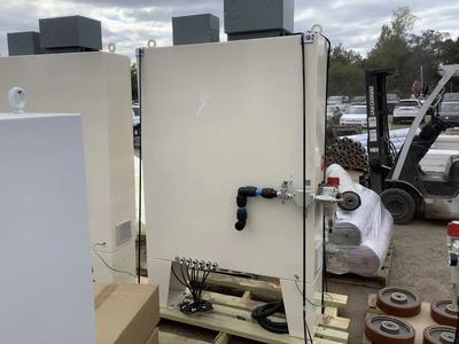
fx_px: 411
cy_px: 172
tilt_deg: -10.4
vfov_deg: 45.4
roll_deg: +0.8
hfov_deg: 58.4
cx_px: 230
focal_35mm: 31
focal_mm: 3.3
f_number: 2.4
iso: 25
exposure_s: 1/936
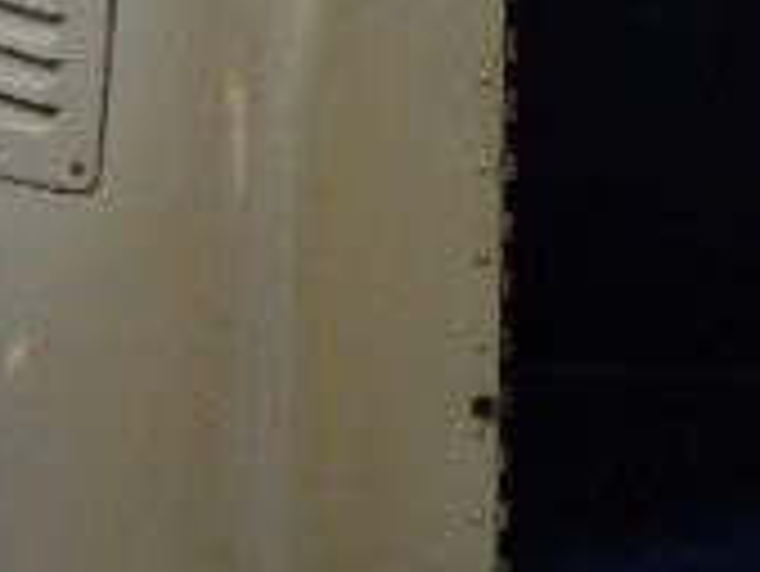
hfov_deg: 18.2
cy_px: -185
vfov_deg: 13.4
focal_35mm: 106
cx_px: 697
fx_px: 2329
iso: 200
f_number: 3.9
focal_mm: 5
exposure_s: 1/60
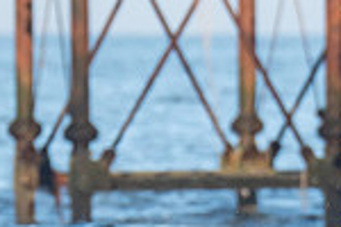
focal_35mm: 2019
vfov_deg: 0.7
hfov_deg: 1.0
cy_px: 341
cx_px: 108
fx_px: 19123
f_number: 4
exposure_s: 1/1000
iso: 250
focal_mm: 200
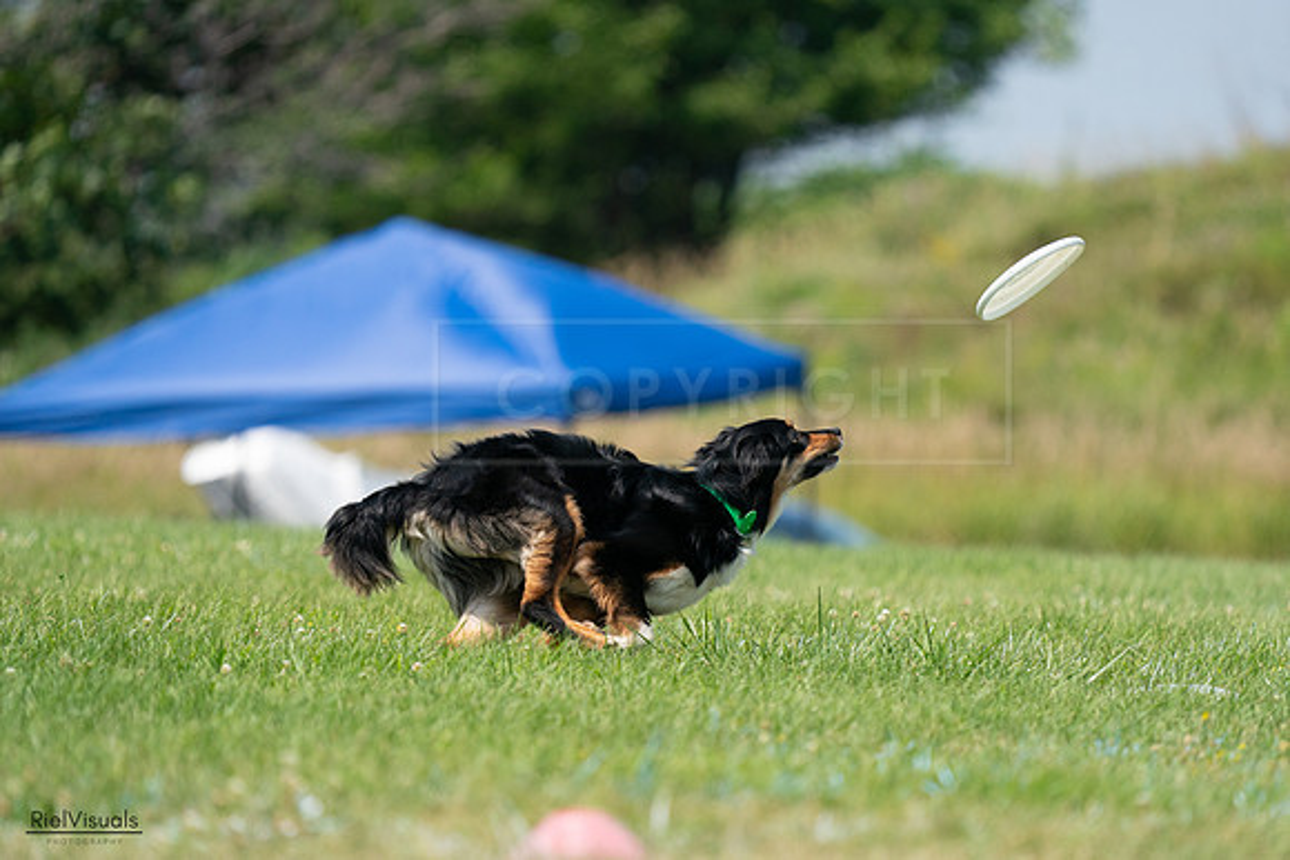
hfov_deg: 4.8
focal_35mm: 426
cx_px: 645
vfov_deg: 3.2
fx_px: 15268
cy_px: 430
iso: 1250
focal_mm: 426
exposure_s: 1/4000
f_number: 6.3
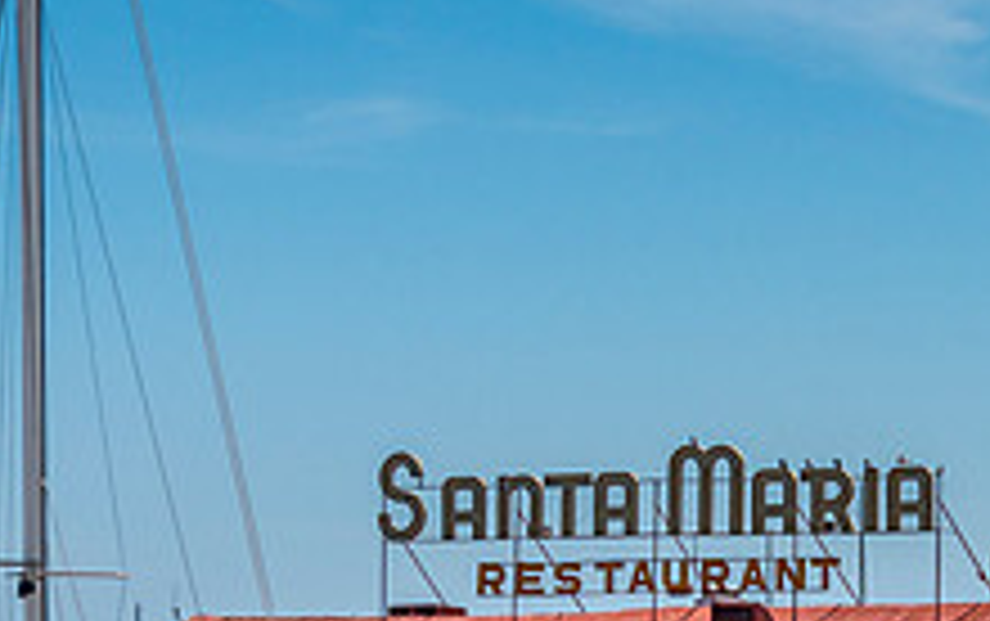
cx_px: 883
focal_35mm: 241
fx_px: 6509
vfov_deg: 5.4
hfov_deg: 8.7
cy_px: 800
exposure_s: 1/1000
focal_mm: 85
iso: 200
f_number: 7.1
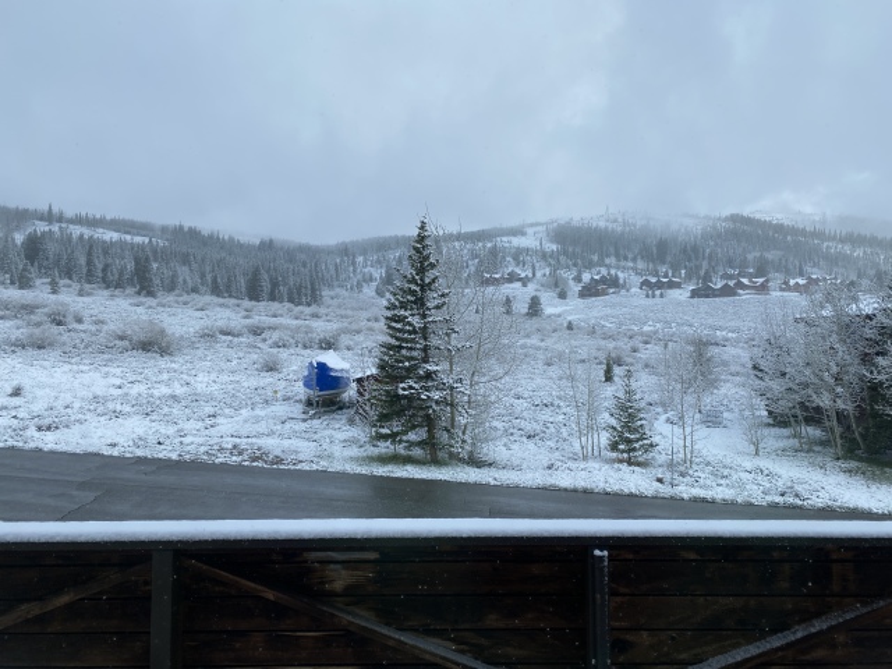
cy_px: 334
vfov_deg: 53.1
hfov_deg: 67.3
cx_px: 446
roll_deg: +0.2
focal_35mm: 26
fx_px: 670
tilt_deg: -0.7
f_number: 1.8
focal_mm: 4.25
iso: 32
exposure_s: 1/839
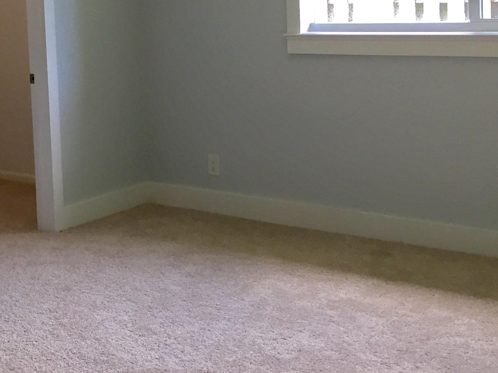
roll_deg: +1.5
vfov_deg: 22.8
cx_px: 69
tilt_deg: -5.9
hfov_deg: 29.7
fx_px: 906
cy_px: 56
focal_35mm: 63
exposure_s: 1/30
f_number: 2.2
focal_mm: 4.15
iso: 32
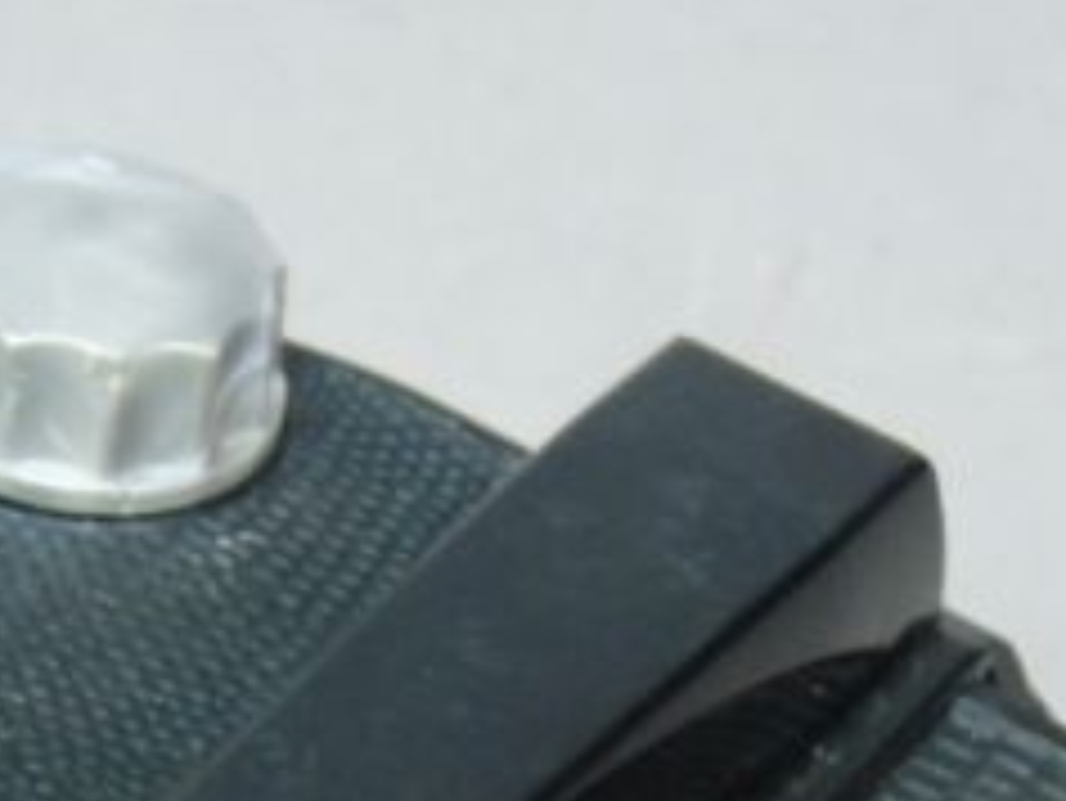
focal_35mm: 91
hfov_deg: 21.4
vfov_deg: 14.7
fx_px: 2804
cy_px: 1328
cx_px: 324
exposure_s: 1/30
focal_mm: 4.8
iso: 250
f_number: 2.8
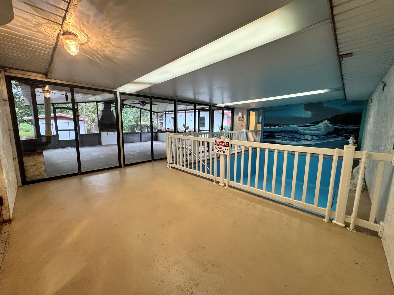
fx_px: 159
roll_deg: -0.6
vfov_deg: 85.7
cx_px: 197
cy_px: 148
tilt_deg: -8.6
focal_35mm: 14
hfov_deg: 102.1
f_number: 2.2
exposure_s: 1/60
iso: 400
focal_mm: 2.22
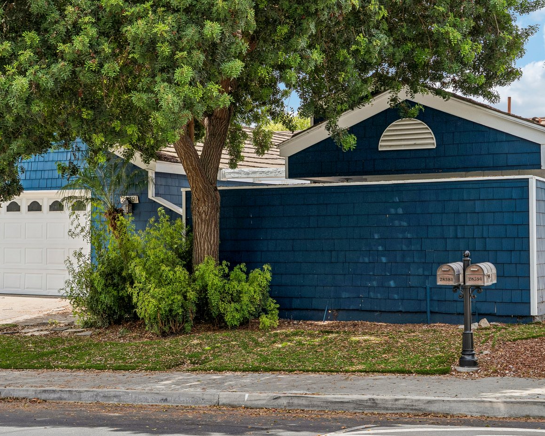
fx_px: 984
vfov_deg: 25.0
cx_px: 241
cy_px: 203
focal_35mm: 61
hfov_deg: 30.9
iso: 125
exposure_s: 1/250
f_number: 8
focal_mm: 37
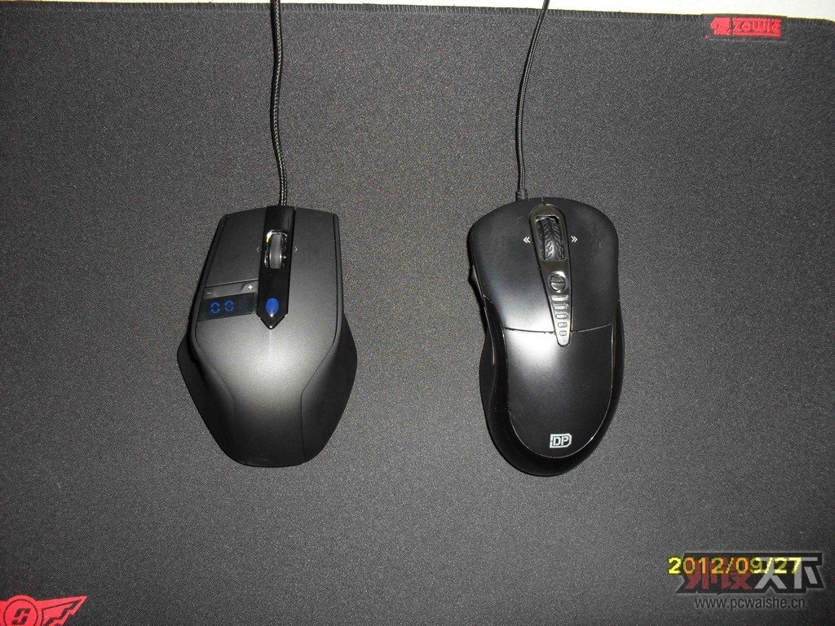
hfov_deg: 52.6
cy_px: 313
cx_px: 418
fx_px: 844
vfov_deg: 40.7
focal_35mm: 35
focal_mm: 6.3
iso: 200
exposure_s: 1/45
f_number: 3.2
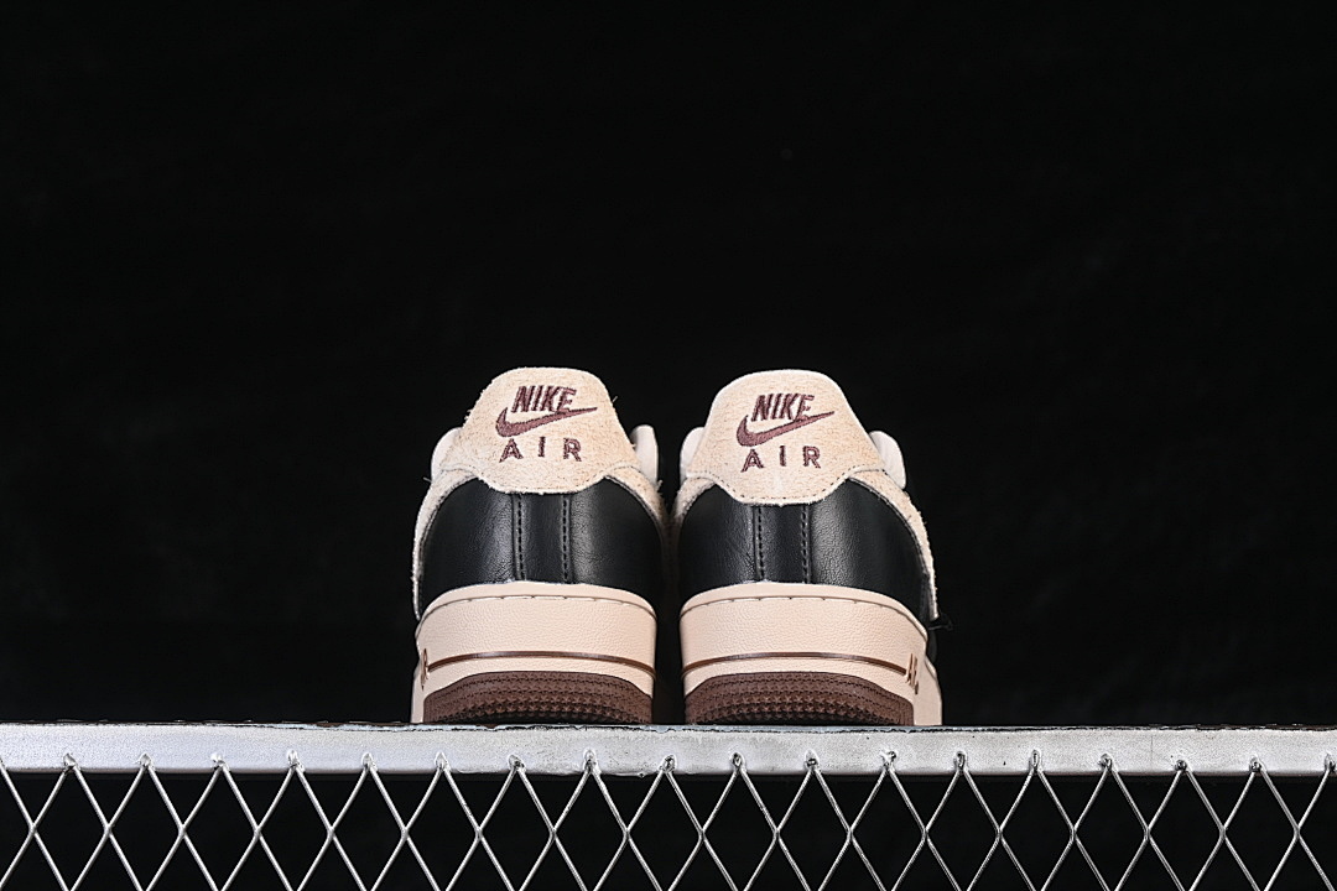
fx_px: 2785
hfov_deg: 27.0
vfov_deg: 18.2
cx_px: 668
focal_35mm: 75
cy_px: 446
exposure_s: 1/60
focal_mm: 50
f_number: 6.3
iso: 160
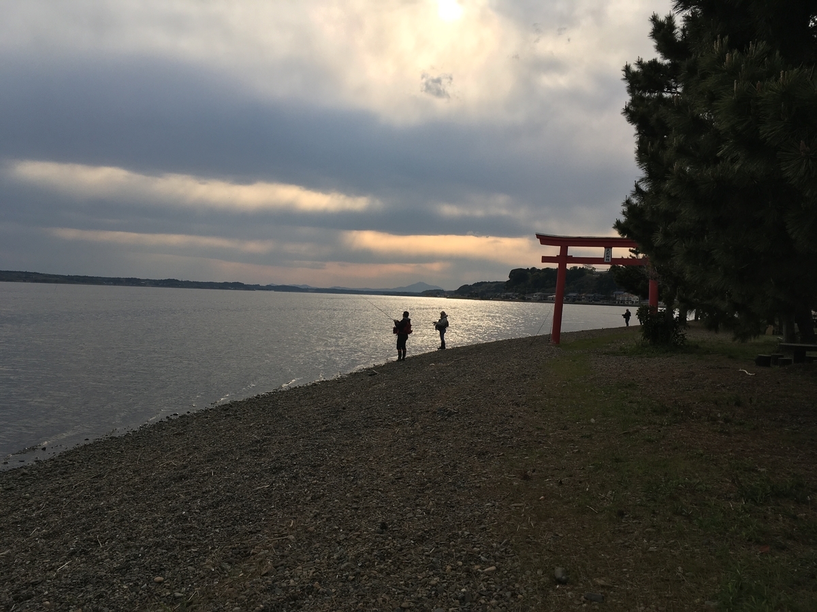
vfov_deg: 48.2
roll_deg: -1.1
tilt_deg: +0.1
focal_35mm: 29
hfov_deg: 61.7
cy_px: 306
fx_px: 684
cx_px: 408
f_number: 2.2
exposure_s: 1/1972
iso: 25
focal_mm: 4.15
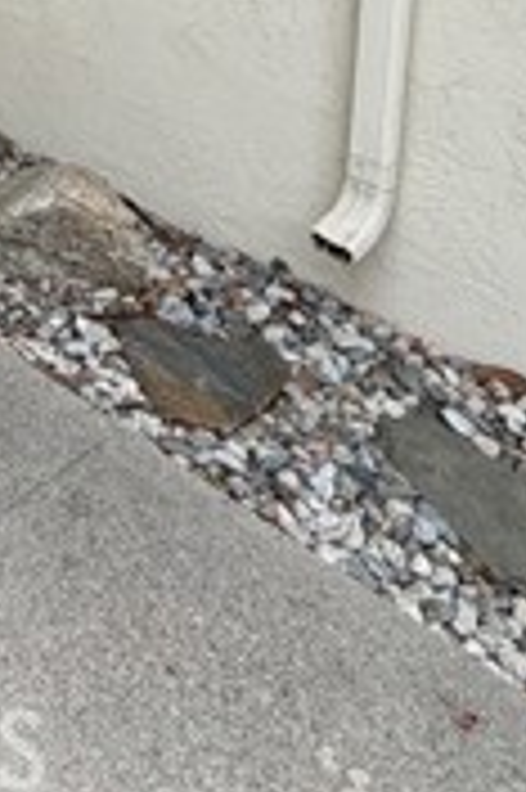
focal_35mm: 53
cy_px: -266
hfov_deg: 19.3
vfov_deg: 29.4
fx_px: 1164
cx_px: -418
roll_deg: +1.9
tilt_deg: -8.1
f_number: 2.2
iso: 50
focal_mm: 2.22
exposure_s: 1/133
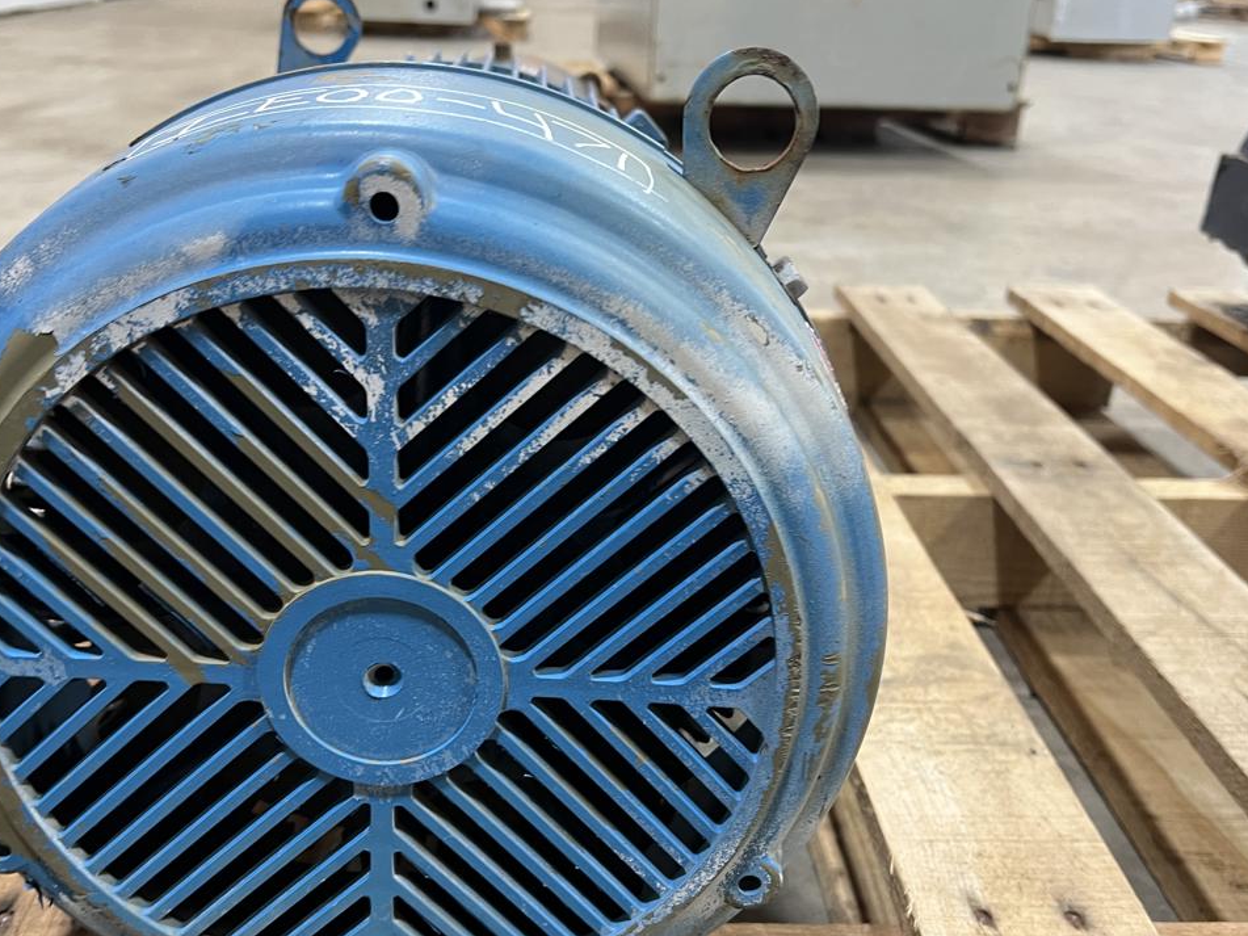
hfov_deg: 52.6
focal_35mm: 35
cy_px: 580
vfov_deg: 40.4
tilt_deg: -26.8
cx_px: 589
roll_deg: -1.6
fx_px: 1262
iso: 125
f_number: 1.5
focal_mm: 5.7
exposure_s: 1/60
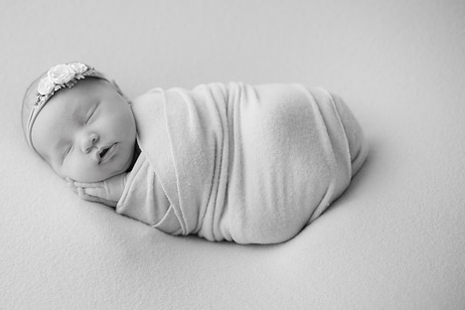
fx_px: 801
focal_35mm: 62
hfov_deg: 32.3
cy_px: 147
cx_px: 183
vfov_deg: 21.9
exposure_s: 1/160
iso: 100
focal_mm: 50
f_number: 2.5
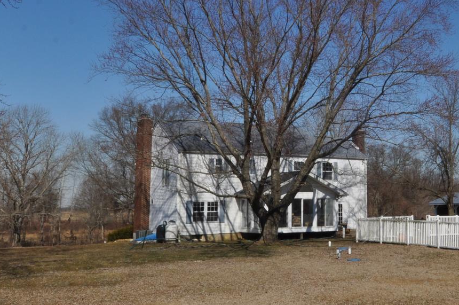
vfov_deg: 26.9
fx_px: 637
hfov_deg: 38.3
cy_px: 123
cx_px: 360
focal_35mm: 50
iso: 250
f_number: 19
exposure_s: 1/200
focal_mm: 14
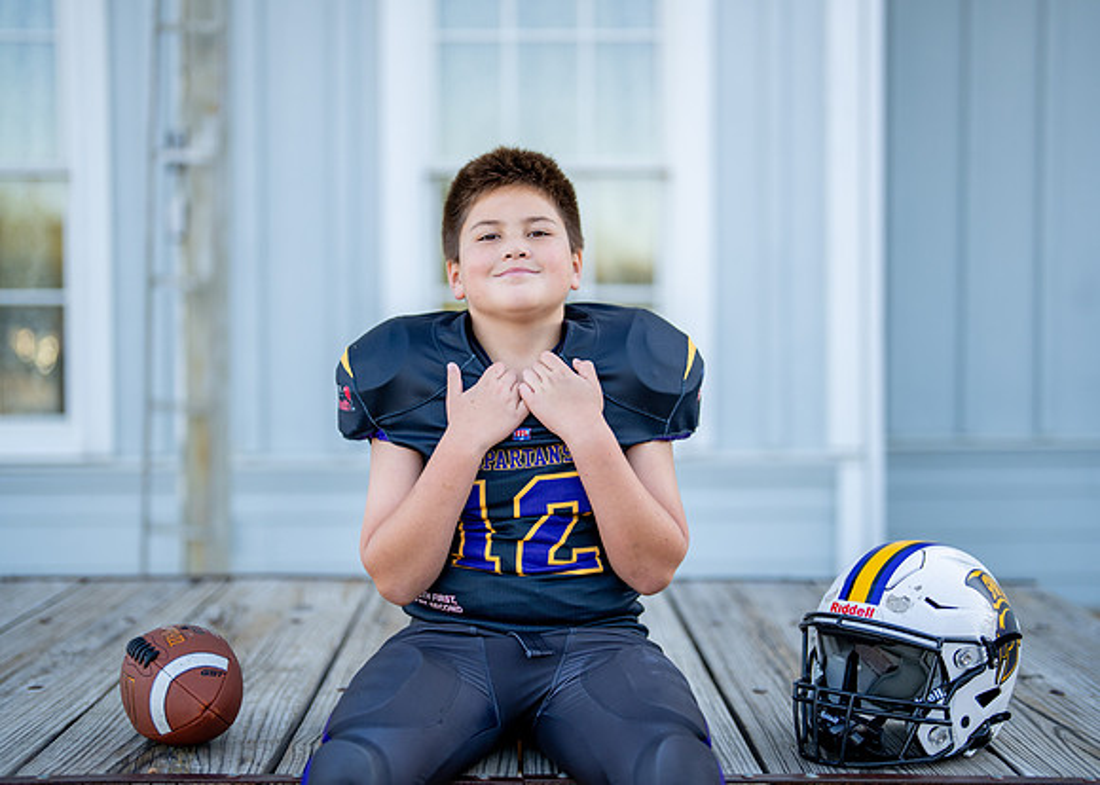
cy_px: 397
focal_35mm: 54
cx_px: 544
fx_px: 1688
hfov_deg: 36.1
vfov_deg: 26.2
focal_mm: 50
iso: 100
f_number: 1.2
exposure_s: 1/1250
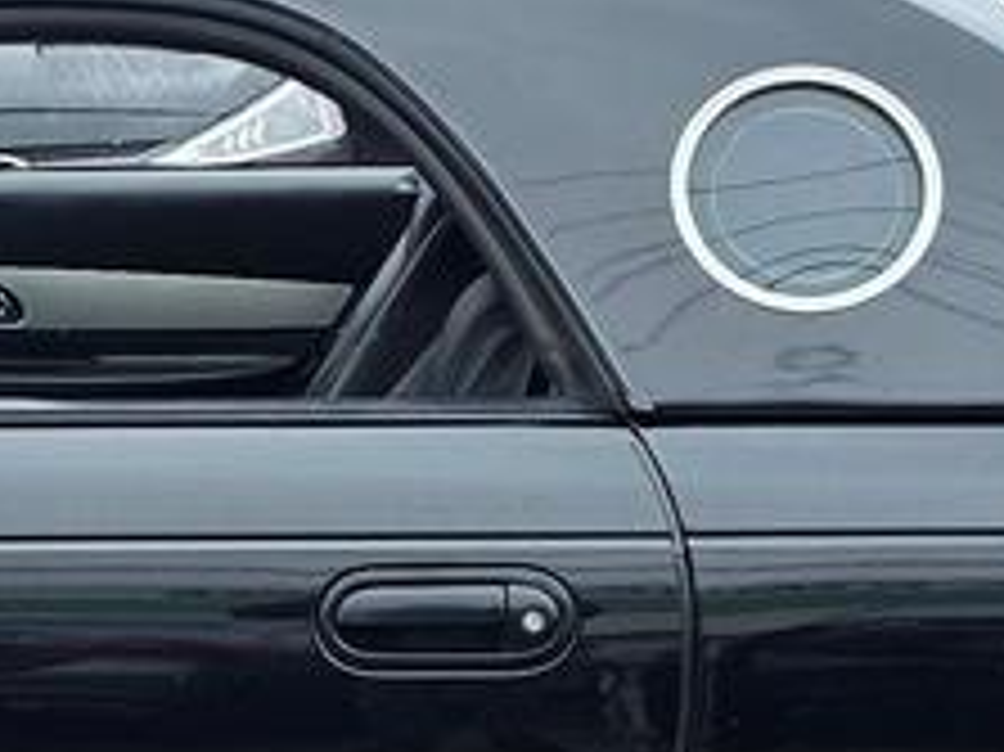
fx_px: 3826
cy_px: 784
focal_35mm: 132
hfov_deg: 14.9
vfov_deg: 11.1
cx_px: 198
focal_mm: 6.3
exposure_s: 1/359
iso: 40
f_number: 1.7
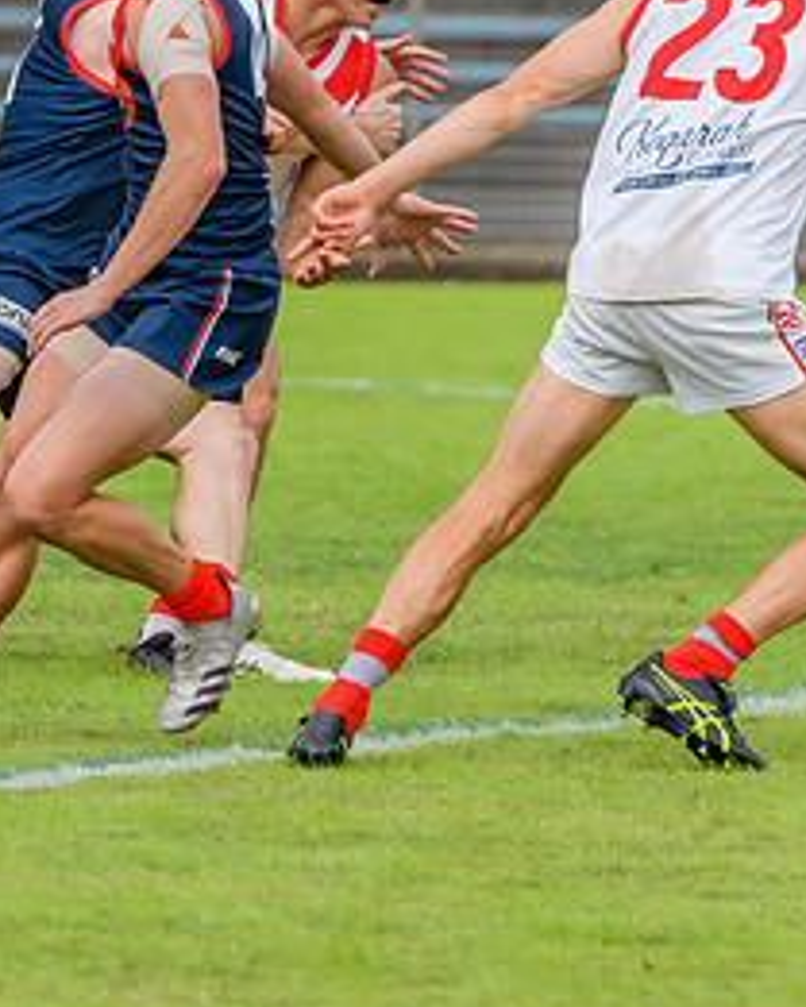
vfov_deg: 1.7
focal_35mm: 1158
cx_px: 75
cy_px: 453
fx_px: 34509
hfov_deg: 1.3
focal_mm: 380
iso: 800
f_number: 9
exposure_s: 1/1600
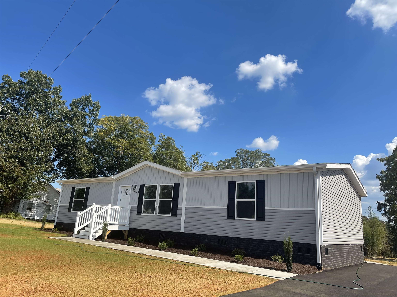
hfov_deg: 69.4
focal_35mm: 25
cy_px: 148
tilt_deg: +12.9
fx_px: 287
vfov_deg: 54.9
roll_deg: -3.9
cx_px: 198
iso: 32
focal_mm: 5.1
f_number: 1.6
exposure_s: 1/3559
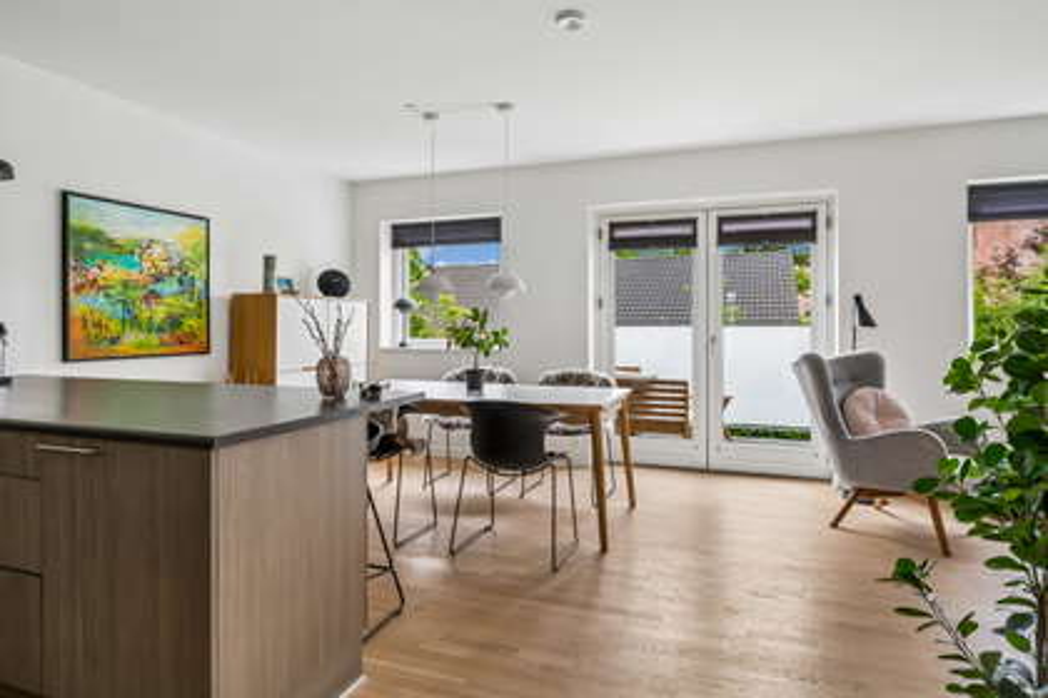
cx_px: 524
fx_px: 582
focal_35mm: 20
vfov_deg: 61.9
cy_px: 349
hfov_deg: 84.0
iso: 640
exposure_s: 1/50
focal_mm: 20
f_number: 9
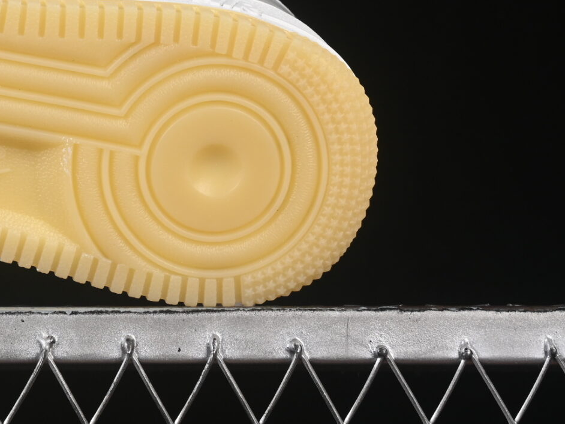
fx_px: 3198
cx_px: -178
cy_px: -12
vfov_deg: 7.5
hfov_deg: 9.9
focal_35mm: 196
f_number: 8
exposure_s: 1/80
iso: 160
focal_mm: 50
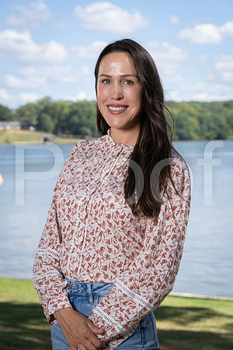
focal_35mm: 85
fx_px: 825
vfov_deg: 23.9
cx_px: 116
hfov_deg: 16.1
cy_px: 175
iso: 100
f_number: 6.3
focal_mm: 85
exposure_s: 1/160
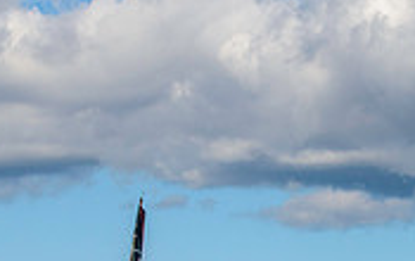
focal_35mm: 360
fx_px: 4078
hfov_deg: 5.8
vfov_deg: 3.6
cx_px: 503
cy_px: 435
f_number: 5.6
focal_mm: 105
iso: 250
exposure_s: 1/2000
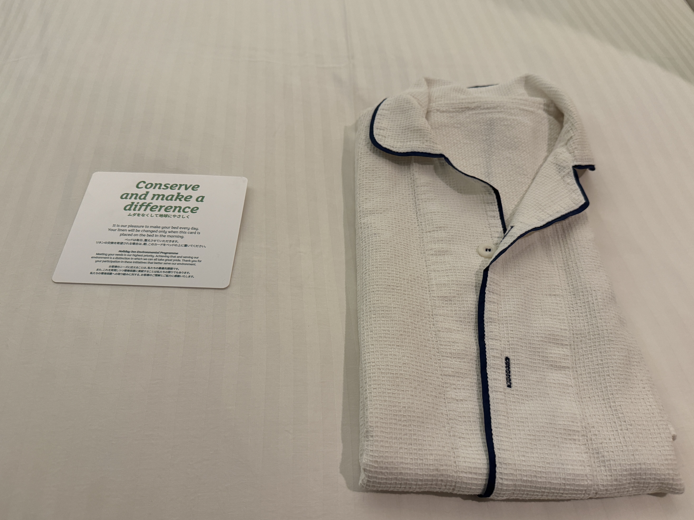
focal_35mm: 26
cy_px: 276
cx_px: 355
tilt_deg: -53.9
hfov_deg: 67.3
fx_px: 521
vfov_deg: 53.0
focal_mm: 6.76
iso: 320
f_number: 1.78
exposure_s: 1/60
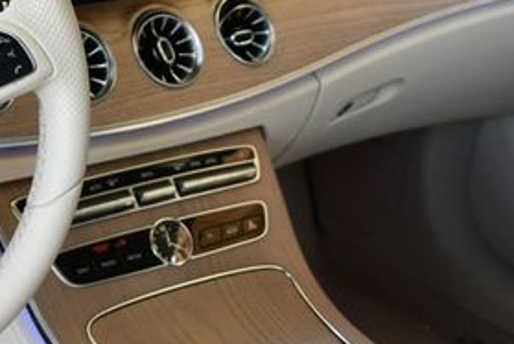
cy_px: 153
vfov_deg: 12.5
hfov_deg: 18.0
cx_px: -39
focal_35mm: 110
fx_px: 1573
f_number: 3.8
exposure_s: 1/250
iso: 400
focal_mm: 24
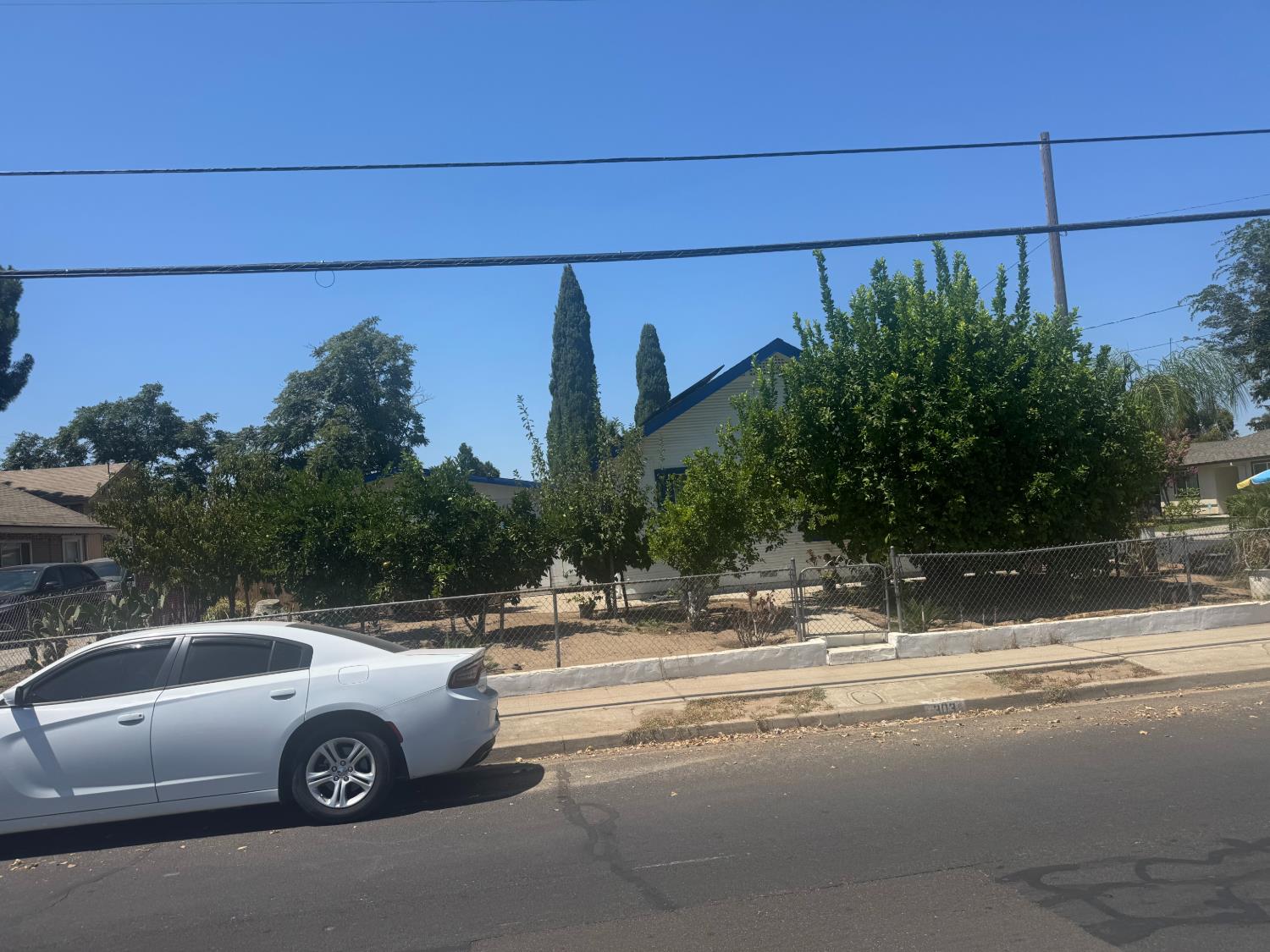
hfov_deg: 71.6
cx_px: 635
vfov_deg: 56.8
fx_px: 881
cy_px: 476
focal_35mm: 24
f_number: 1.78
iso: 80
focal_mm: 6.76
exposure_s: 1/4950
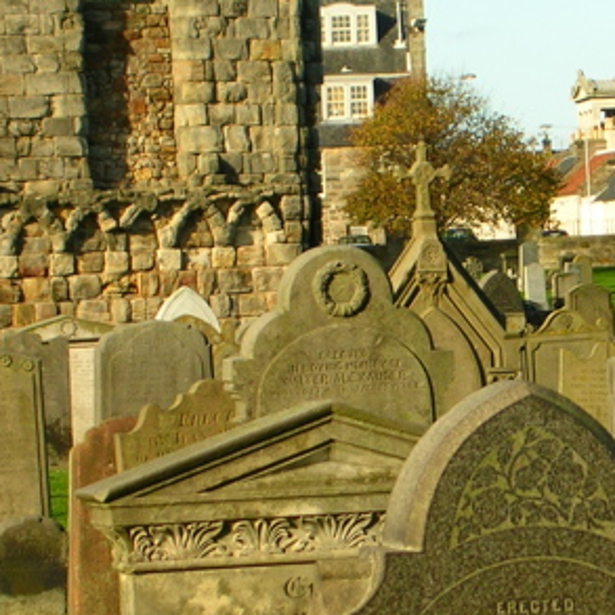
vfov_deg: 7.9
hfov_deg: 7.9
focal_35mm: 222
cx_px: 523
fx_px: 4462
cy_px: 355
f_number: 4.9
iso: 50
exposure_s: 1/202
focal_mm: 17.4
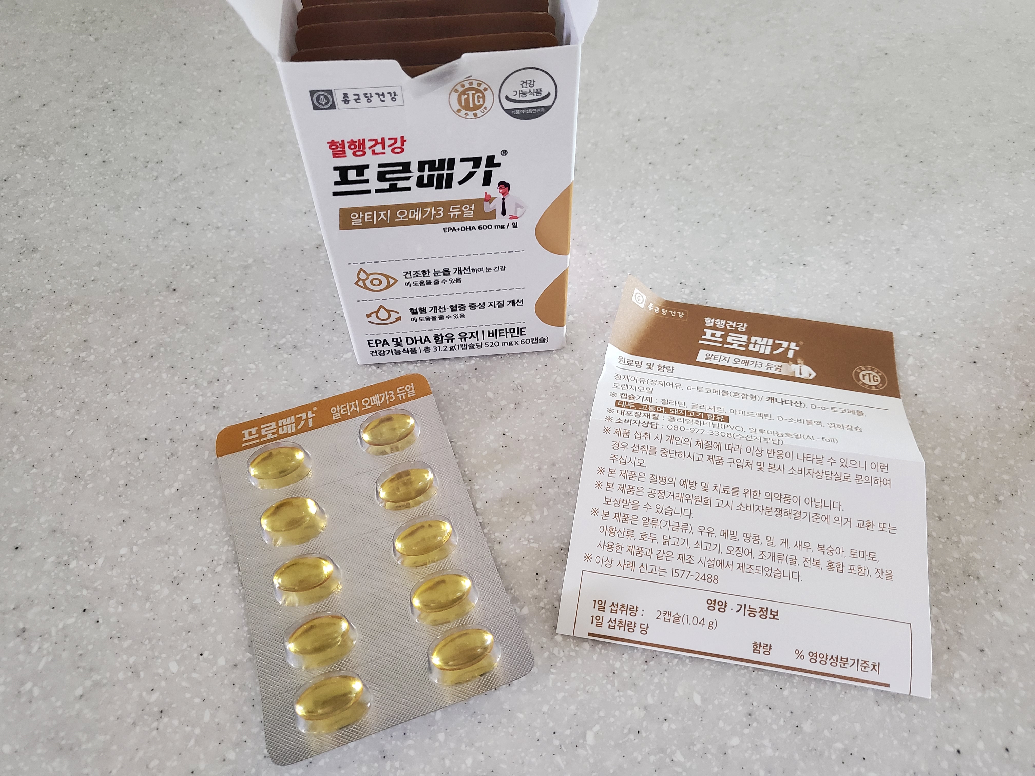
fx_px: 777
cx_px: 518
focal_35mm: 26
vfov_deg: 53.1
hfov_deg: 67.3
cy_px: 388
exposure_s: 1/39
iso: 320
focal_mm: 4.25
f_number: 1.8
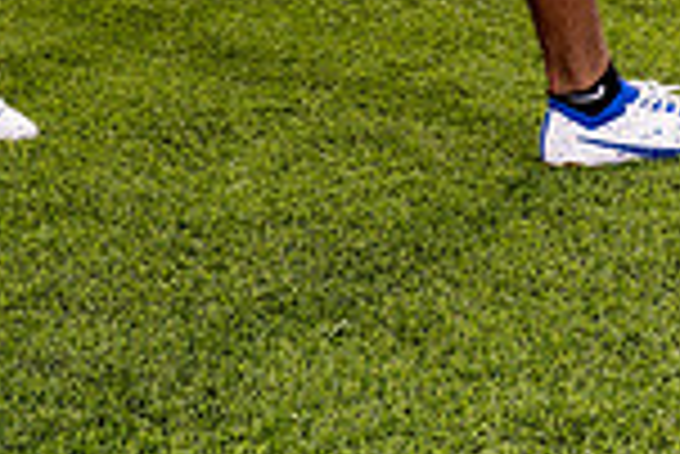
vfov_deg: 8.4
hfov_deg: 13.2
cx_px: 428
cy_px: -503
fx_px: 2931
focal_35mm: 155
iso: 100
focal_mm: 52
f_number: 5.6
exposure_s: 1/250
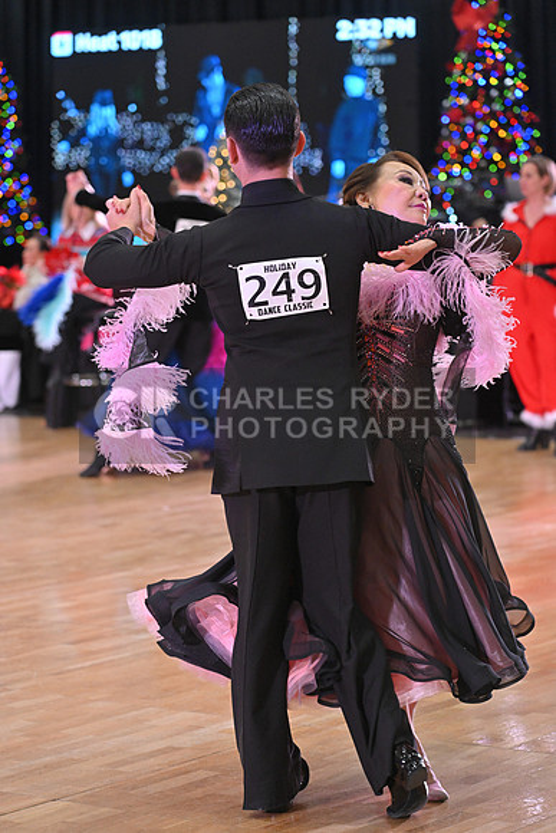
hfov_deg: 11.8
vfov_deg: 17.6
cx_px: 278
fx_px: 2686
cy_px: 416
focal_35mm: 116
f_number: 4.5
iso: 3200
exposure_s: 1/400
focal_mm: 116
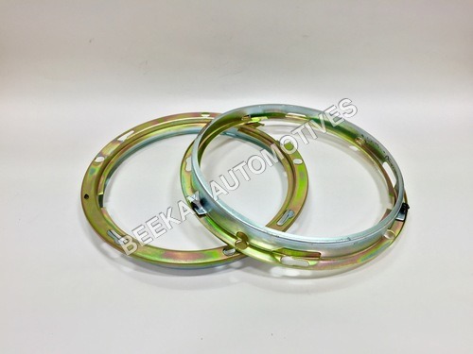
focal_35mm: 29
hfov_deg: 61.7
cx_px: 236
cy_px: 177
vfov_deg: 48.2
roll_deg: +0.5
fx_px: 396
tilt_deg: -42.6
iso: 32
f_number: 2.2
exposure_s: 1/30
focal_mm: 4.15
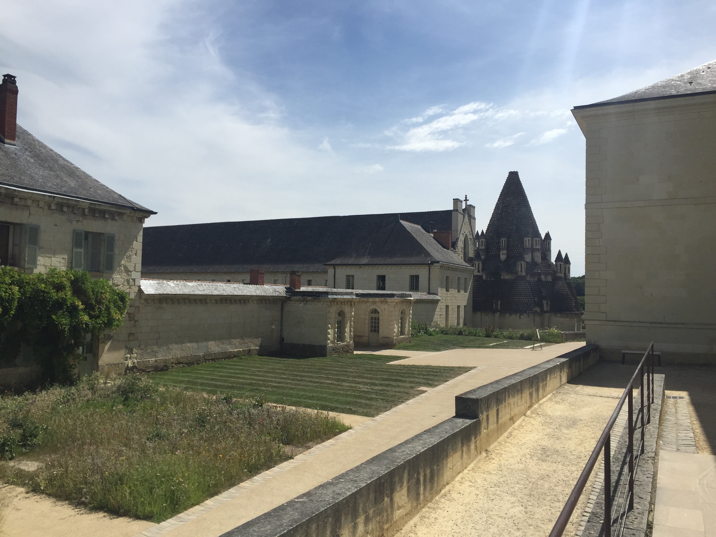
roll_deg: -1.6
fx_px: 600
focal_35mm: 29
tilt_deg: +3.3
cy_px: 268
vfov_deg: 48.2
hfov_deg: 61.7
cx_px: 358
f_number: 2.2
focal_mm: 4.15
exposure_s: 1/3968
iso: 32
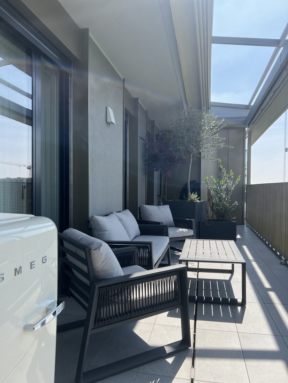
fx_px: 288
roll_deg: +0.1
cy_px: 192
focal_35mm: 26
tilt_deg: -0.5
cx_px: 144
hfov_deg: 53.1
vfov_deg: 67.3
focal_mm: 5.7
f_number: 1.5
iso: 50
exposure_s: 1/2165
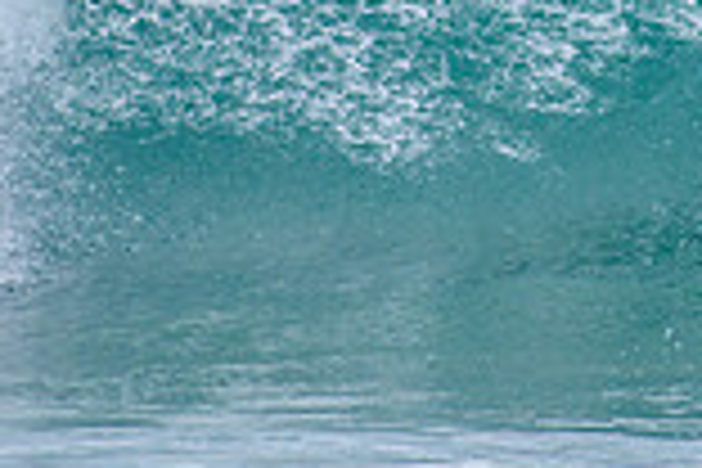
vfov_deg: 0.7
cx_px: 652
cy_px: -187
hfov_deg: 1.1
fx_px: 36345
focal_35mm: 1864
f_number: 5.6
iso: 280
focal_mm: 500
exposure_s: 1/2000
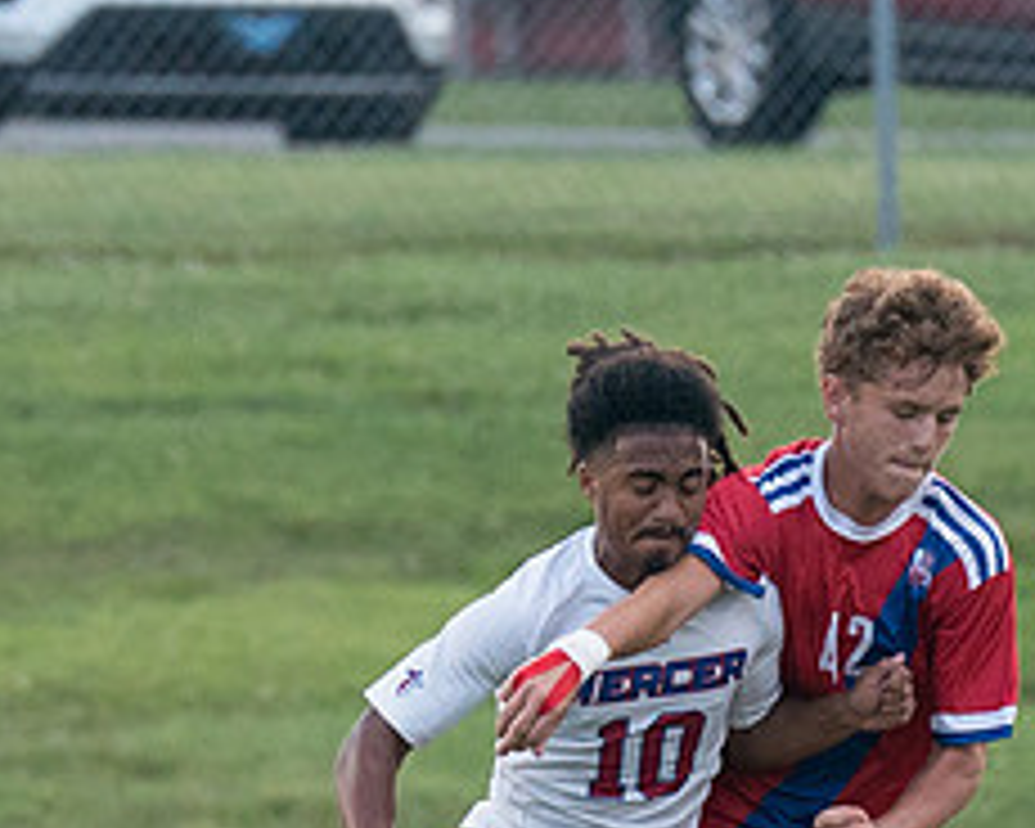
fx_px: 34645
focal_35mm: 1131
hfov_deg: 1.7
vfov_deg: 1.4
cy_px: 840
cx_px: 959
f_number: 3.5
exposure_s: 1/1250
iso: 1600
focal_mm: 200
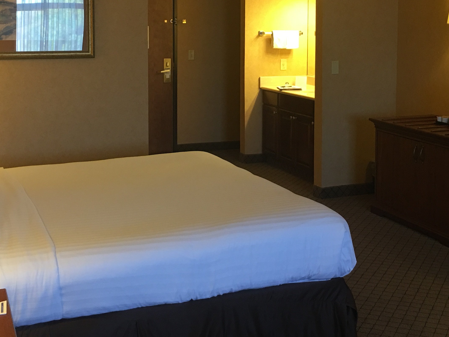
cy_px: 82
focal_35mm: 55
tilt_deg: -2.4
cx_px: 242
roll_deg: -1.8
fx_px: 713
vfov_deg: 26.2
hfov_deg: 34.9
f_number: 2.2
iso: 40
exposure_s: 1/15
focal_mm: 4.15
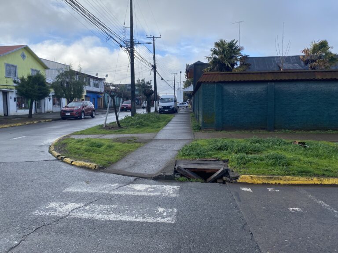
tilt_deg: -5.1
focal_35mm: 26
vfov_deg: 53.1
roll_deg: +0.3
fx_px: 254
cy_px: 126
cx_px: 169
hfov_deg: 67.3
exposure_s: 1/1093
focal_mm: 4.25
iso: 32
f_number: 1.8
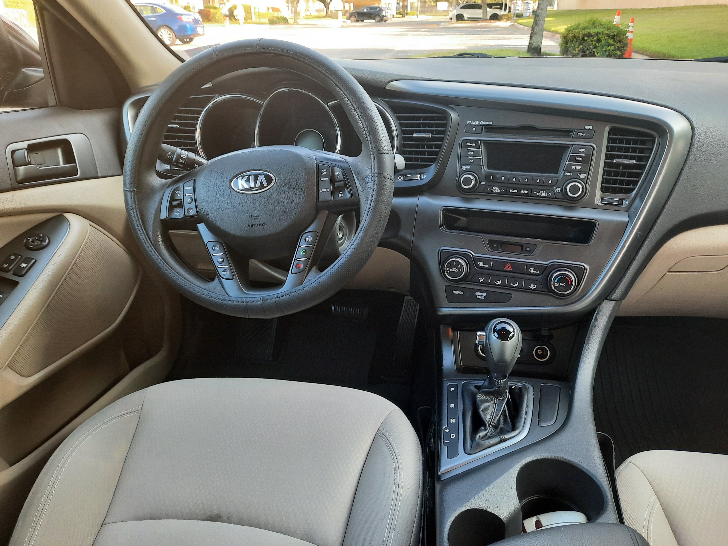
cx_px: 364
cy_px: 273
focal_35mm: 25
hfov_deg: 69.4
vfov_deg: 54.9
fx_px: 526
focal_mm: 4.6
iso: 125
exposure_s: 1/60
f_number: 2
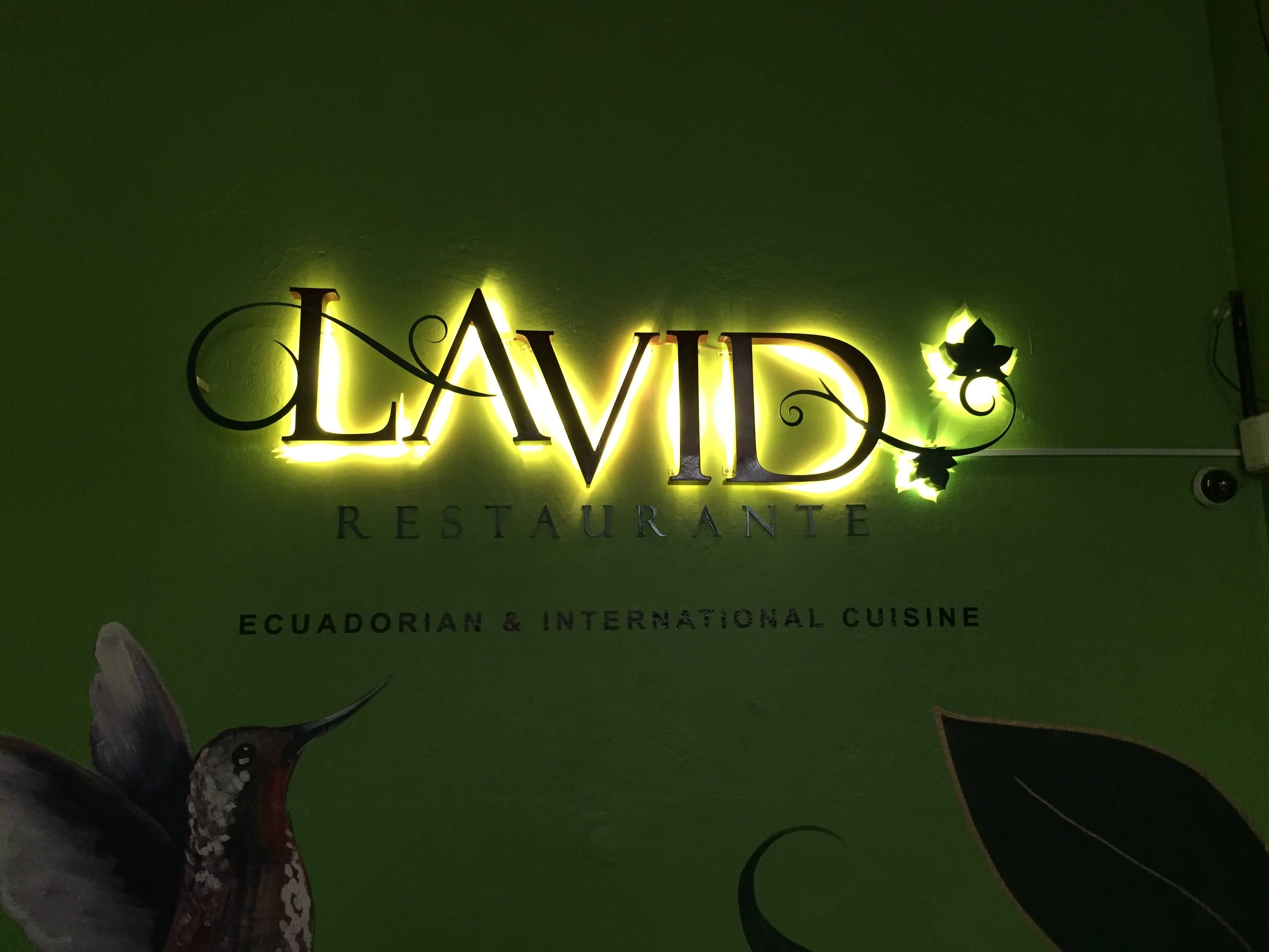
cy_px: 476
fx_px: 1063
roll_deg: -0.4
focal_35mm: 29
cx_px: 634
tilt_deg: +9.4
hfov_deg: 61.7
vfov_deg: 48.2
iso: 250
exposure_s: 1/24
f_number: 2.2
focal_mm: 4.15
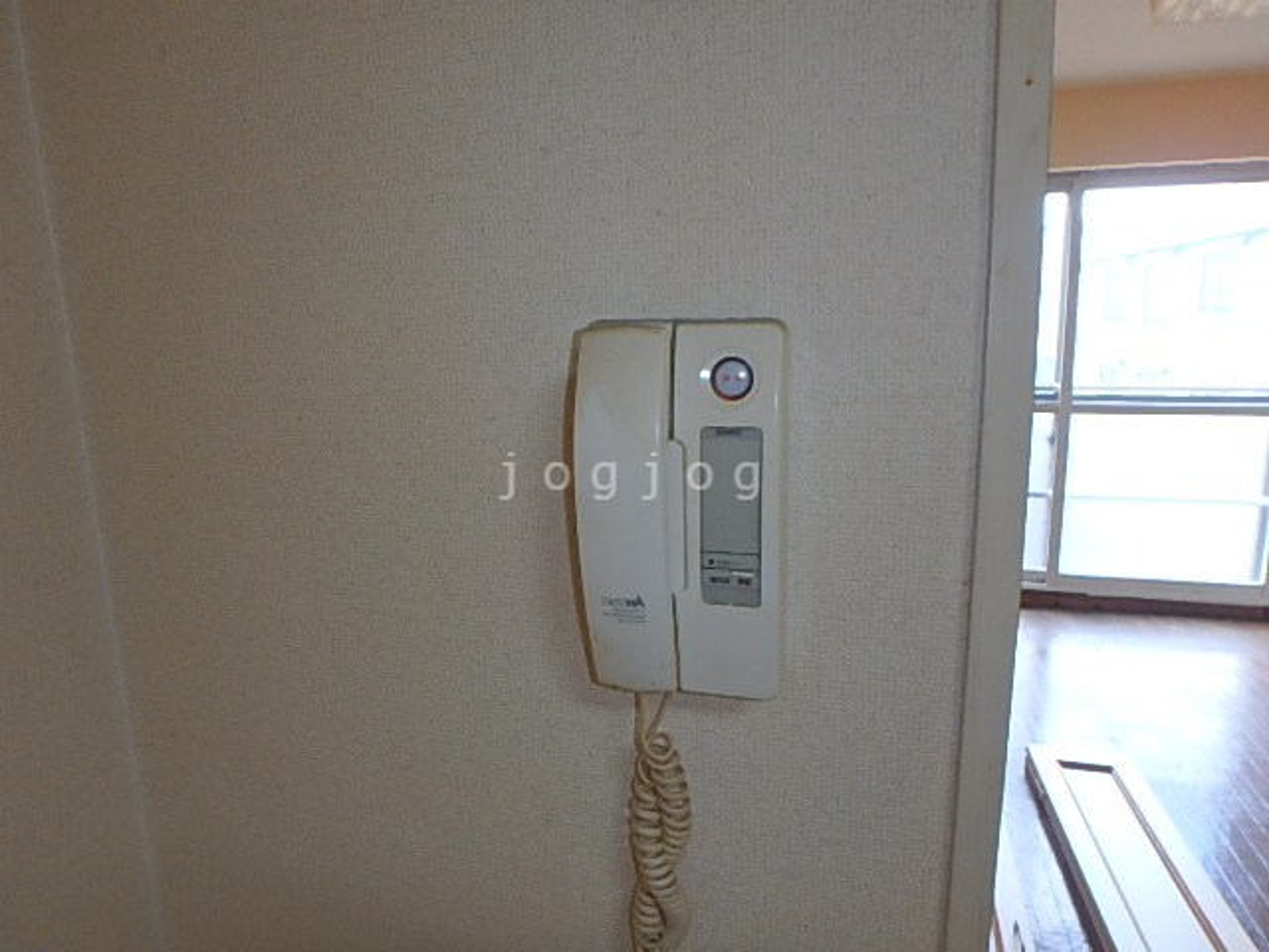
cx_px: 634
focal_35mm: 21
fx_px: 770
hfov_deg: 79.0
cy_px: 476
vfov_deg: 63.4
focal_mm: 3.7
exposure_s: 1/30
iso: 160
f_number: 3.5
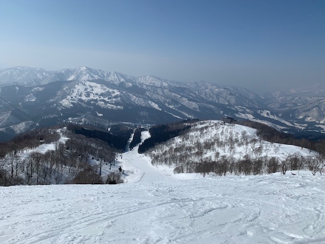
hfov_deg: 65.3
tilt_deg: -11.0
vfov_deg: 51.4
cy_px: 119
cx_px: 164
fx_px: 253
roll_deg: -3.7
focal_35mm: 27
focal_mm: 4.25
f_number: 1.8
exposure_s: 1/8696
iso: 25
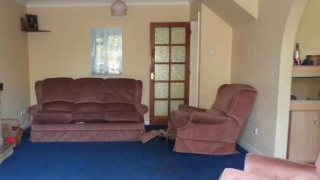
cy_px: 114
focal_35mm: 39
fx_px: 331
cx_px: 114
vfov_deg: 30.3
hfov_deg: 50.9
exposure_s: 1/60
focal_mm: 4.5
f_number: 2.8
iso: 400
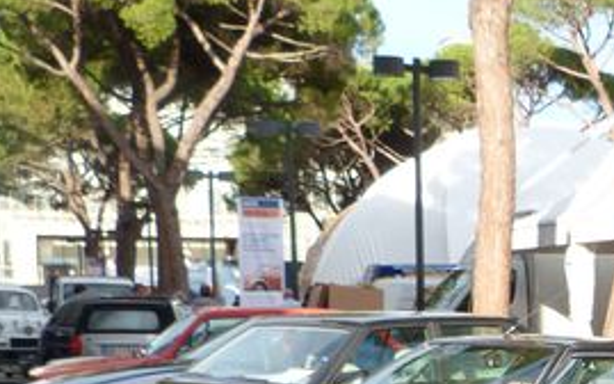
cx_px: 794
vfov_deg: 12.3
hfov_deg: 19.1
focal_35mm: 101
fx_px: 1690
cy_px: 578
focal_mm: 4.5
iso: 80
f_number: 4
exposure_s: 1/200
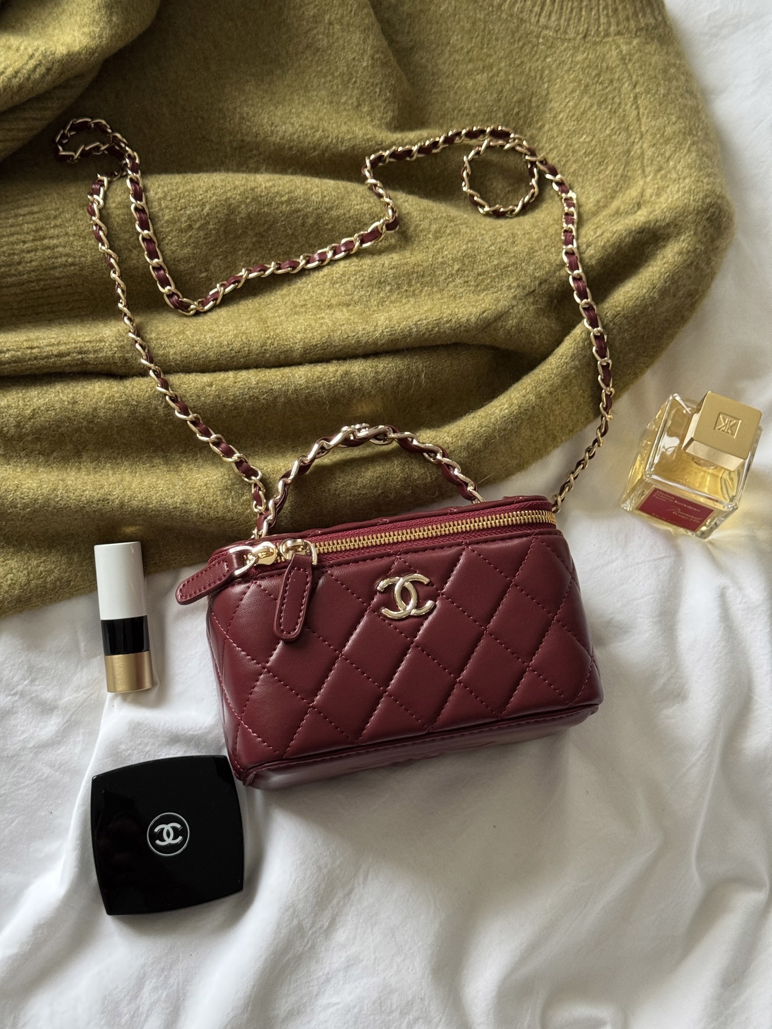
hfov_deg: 30.3
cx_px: 386
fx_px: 1427
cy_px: 514
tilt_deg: -75.3
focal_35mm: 48
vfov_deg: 39.7
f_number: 1.78
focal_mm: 6.76
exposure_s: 1/50
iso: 250
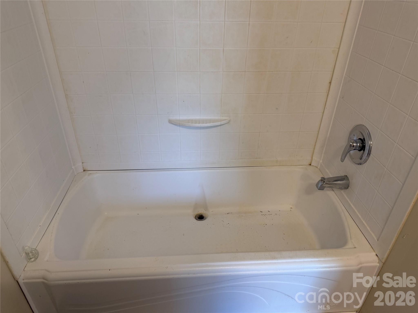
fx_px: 290
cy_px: 156
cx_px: 209
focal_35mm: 24
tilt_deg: -32.6
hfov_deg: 71.6
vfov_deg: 56.8
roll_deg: -0.6
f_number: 1.78
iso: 125
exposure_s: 1/60
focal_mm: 6.76
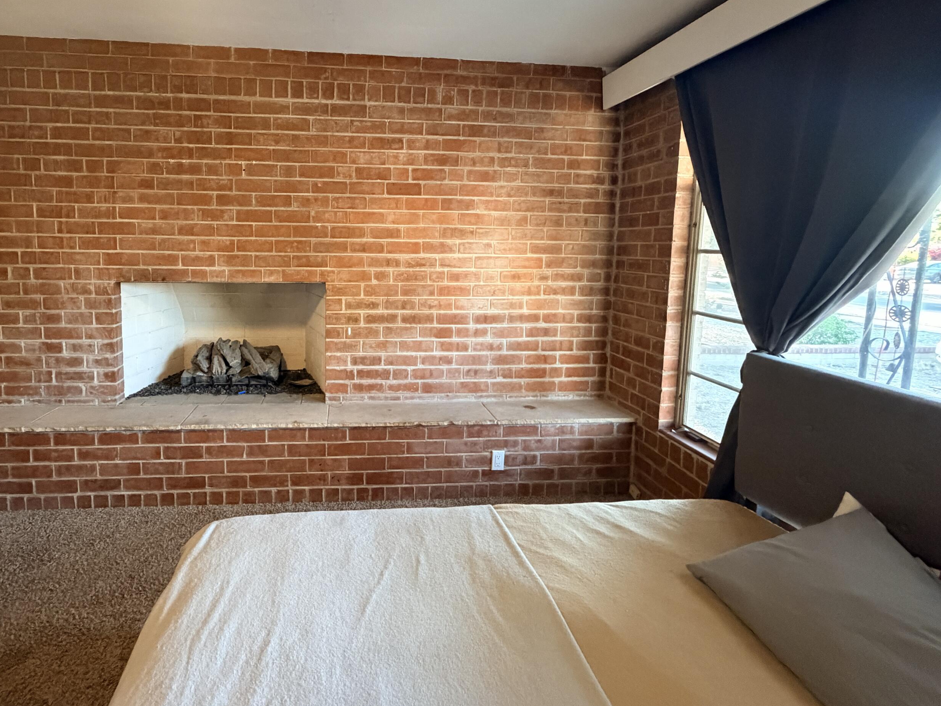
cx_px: 380
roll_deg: -0.4
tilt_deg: -5.4
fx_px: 462
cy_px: 287
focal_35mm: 17
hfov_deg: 89.9
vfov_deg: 74.0
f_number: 2.2
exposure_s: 1/60
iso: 800
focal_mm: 2.22
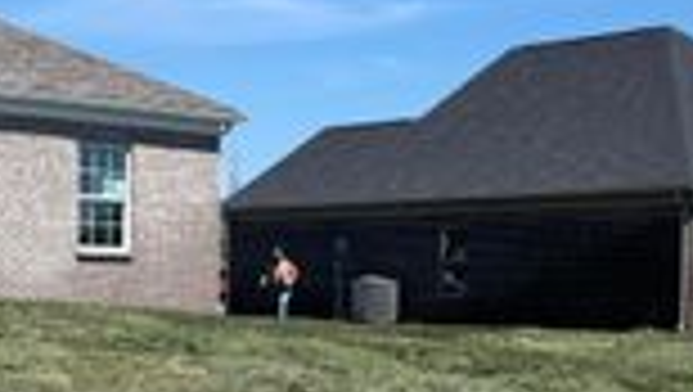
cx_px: 441
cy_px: 349
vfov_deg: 13.1
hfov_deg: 23.1
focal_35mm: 92
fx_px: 1692
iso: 50
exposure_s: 1/3650
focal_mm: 5.96
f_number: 1.6
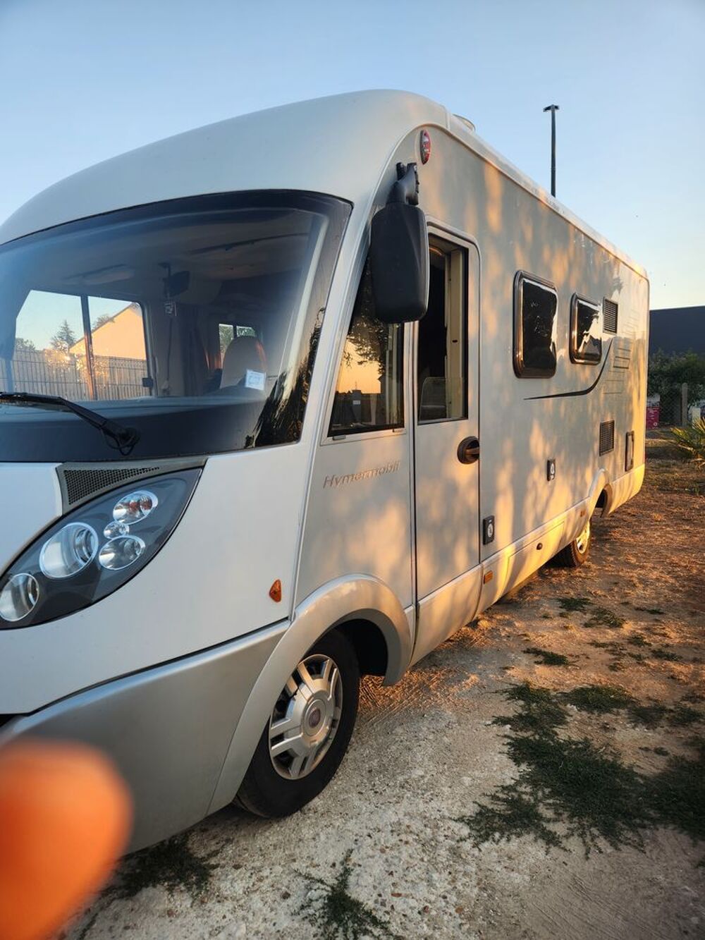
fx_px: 624
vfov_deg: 73.9
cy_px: 470
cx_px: 352
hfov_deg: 58.9
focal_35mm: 23
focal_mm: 5.4
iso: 25
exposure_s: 1/180
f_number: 1.8
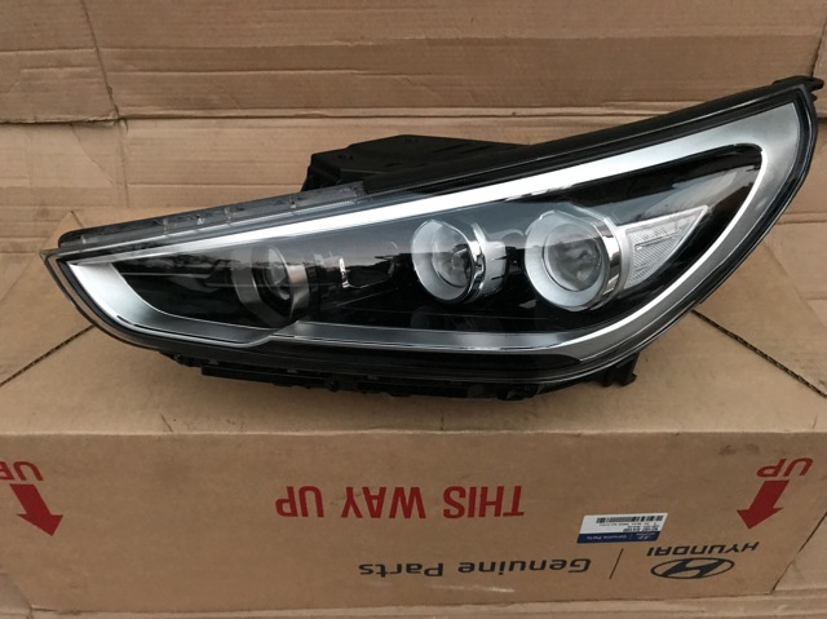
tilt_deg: -37.6
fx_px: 668
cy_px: 310
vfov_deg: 49.7
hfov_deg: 63.5
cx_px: 414
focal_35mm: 28
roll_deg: -0.7
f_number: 1.8
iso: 100
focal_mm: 3.99
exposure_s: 1/6
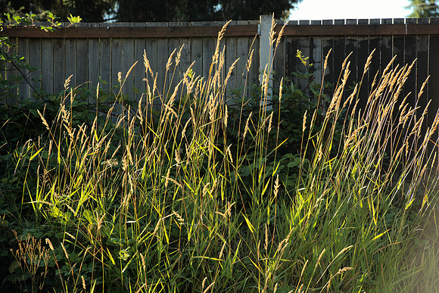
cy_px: 146
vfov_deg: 7.0
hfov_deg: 10.5
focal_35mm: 195
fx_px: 2378
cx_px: 220
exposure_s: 1/100
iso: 400
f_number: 11
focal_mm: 195
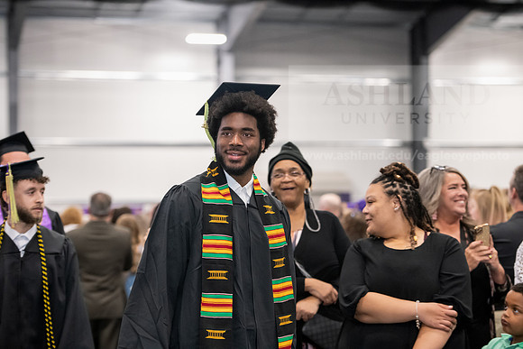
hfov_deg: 19.5
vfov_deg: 13.0
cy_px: 174
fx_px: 1526
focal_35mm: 105
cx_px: 262
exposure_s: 1/200
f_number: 3.2
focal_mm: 105
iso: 3200
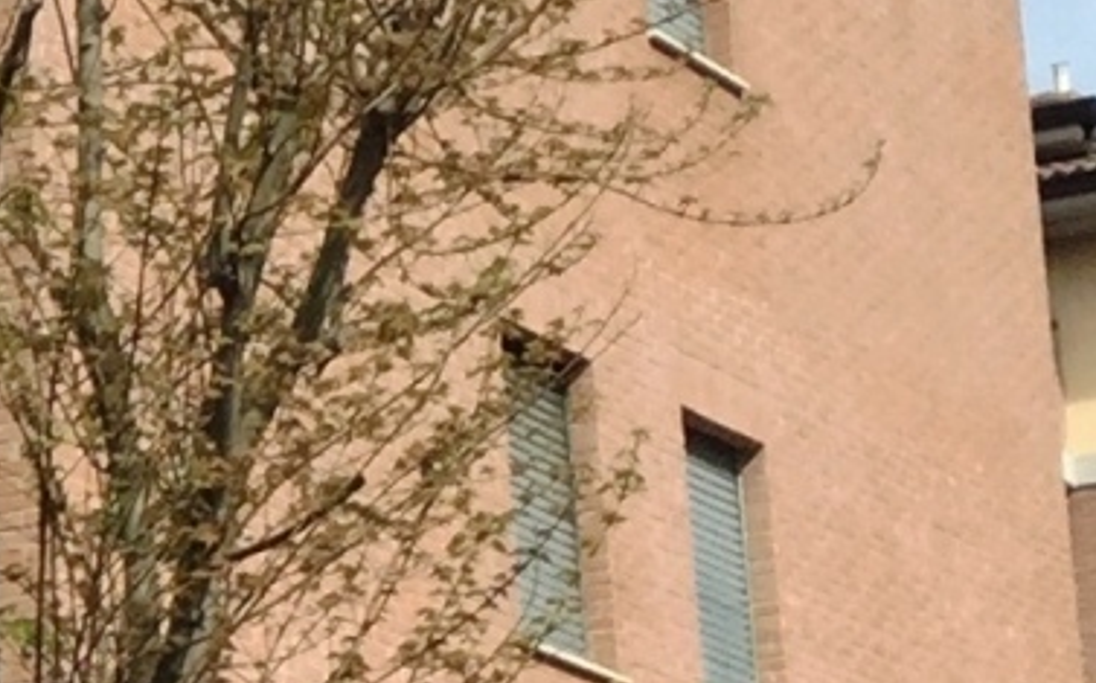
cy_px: 668
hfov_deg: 9.3
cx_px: -1247
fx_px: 6238
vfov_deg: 6.3
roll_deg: +1.3
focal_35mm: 209
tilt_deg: +11.0
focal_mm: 4.15
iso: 32
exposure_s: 1/2198
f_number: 2.2
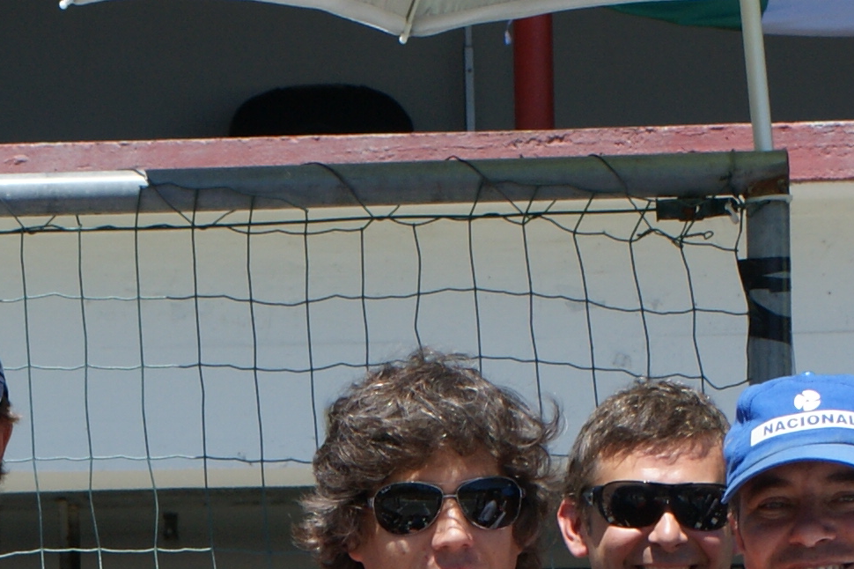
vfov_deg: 3.5
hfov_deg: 5.3
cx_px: -88
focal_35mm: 390
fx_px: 9257
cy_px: 1297
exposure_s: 1/250
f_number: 8
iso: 100
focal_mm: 55
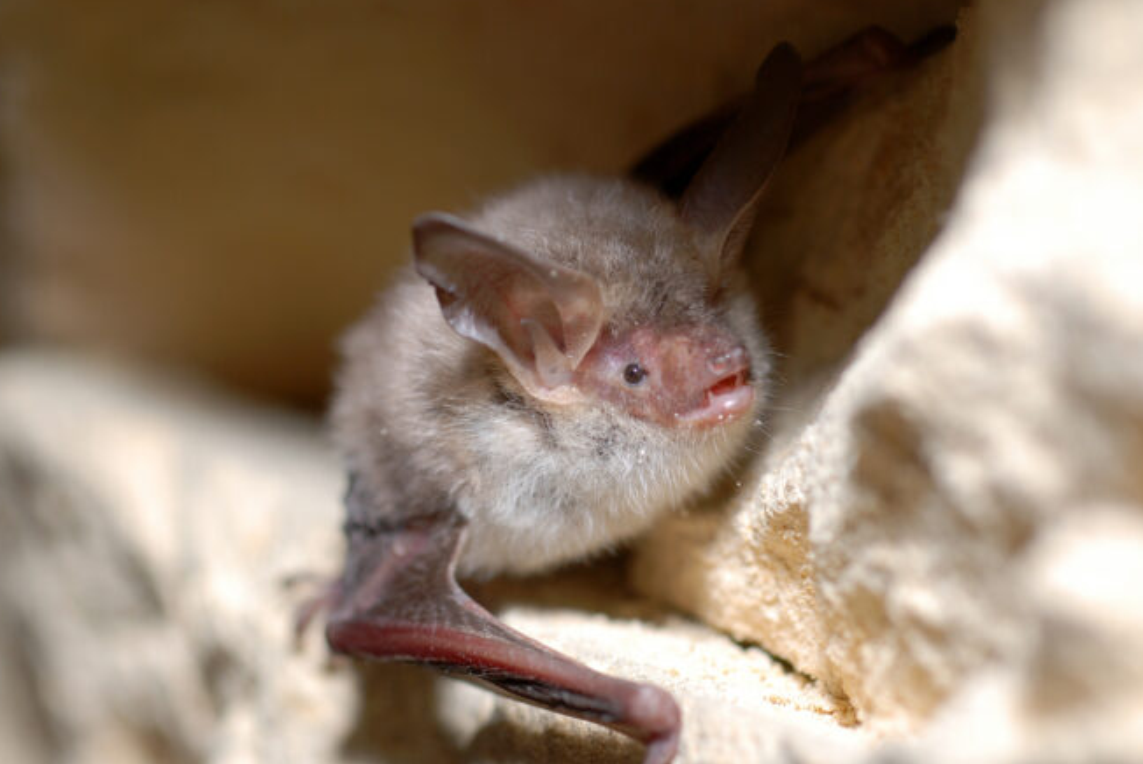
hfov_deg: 19.3
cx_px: 605
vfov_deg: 12.9
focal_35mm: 106
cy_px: 331
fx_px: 3368
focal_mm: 60
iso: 125
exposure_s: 1/160
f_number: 5
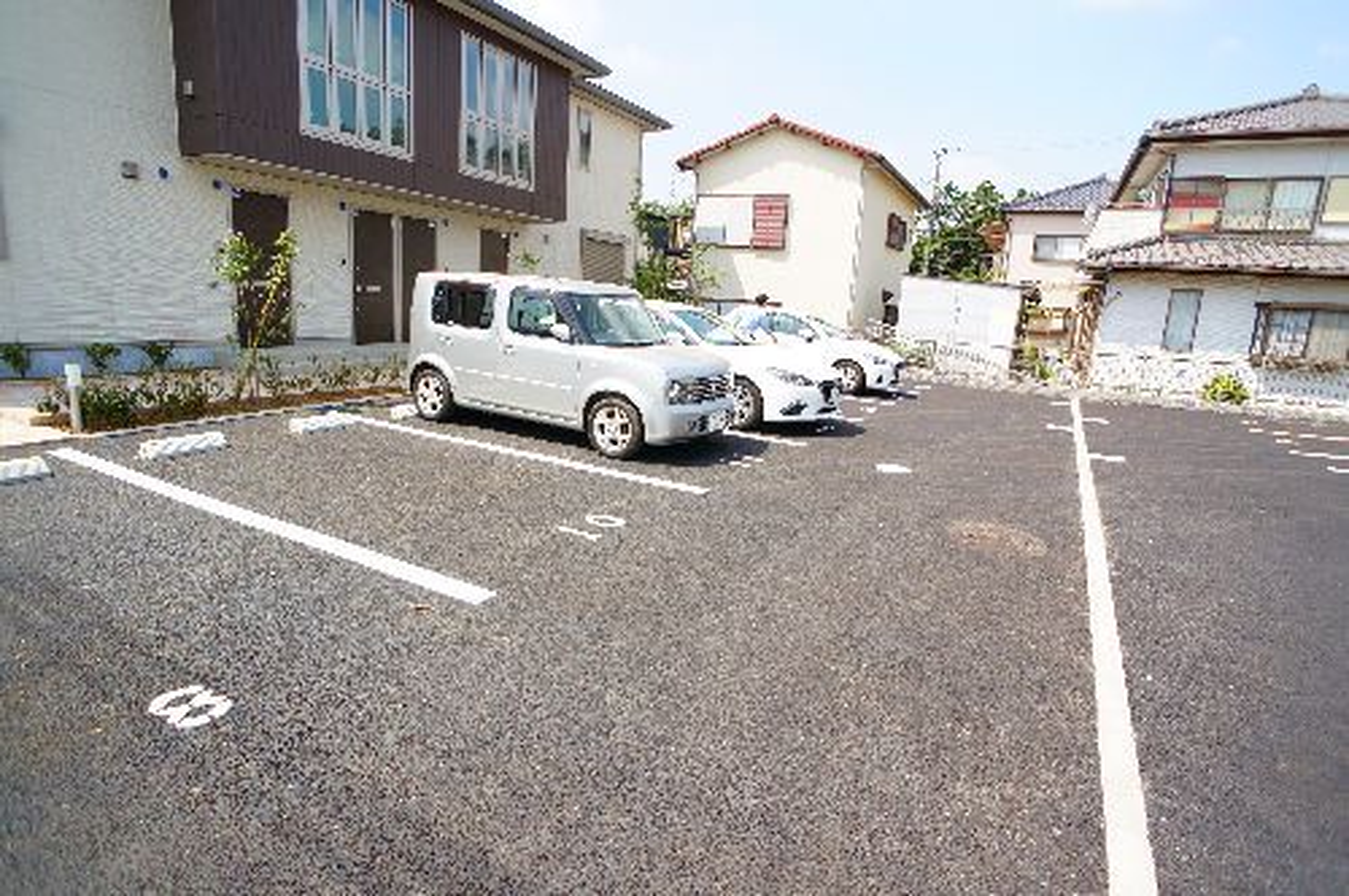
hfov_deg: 73.8
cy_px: 448
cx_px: 674
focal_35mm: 24
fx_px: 898
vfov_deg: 53.0
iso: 100
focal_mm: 16
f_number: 4
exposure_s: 1/500
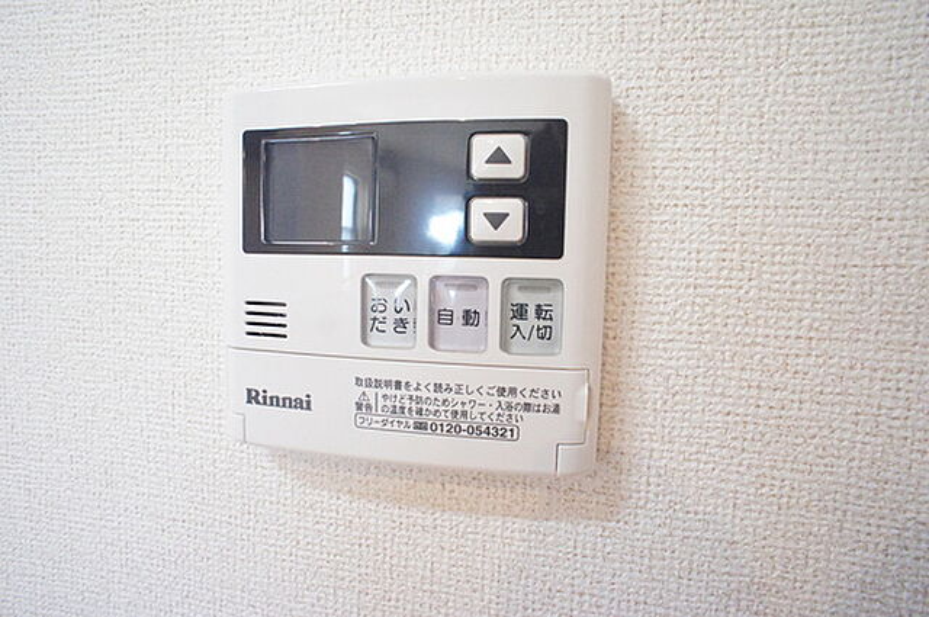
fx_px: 619
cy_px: 308
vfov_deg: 53.0
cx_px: 464
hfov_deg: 73.8
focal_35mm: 24
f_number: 6.3
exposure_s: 1/125
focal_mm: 16
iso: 6400
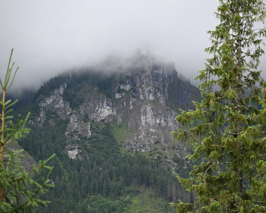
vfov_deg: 11.4
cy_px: 106
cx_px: 149
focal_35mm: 136
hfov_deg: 14.2
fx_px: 1071
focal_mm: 120
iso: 100
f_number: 4
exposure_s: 1/125
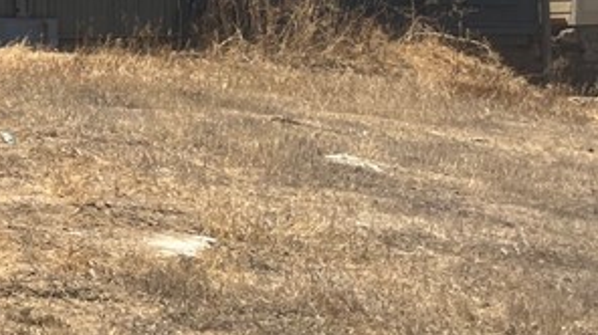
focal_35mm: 98
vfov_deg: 12.3
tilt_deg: -1.9
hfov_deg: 19.4
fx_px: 1553
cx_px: -259
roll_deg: +1.2
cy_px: 81
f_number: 1.6
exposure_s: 1/3049
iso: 50
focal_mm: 5.1
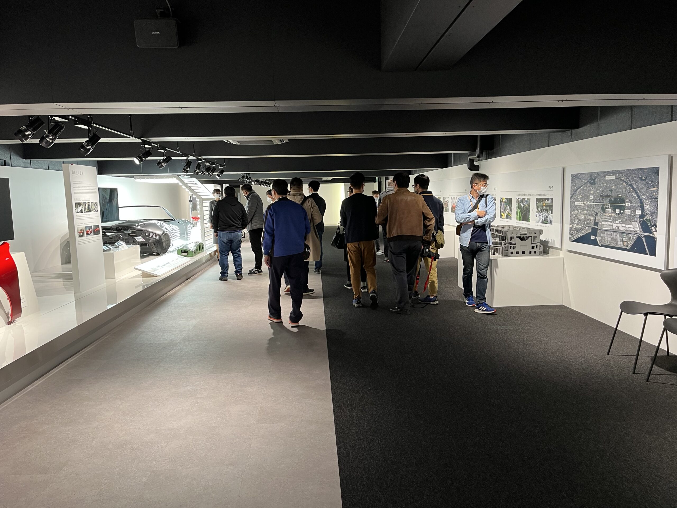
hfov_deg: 67.3
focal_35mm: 26
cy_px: 254
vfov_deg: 53.1
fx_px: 508
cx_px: 338
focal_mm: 5.1
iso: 80
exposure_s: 1/60
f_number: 1.6
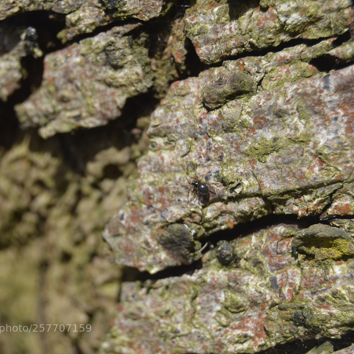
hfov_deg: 16.5
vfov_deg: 16.5
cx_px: 184
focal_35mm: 106
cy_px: 177
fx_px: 1222
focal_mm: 55
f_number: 7.1
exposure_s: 1/200
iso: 100
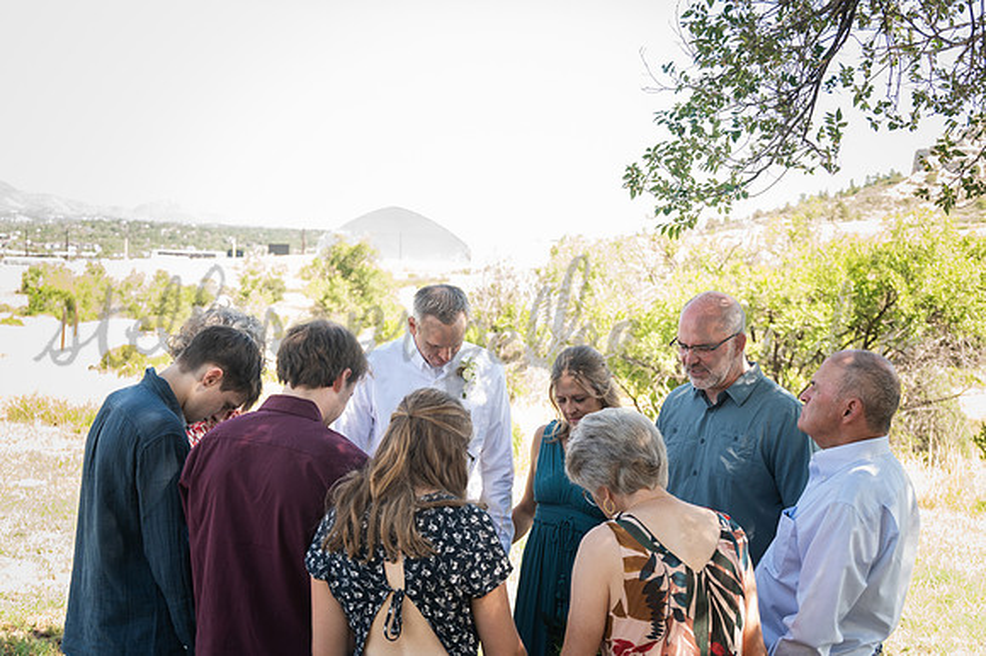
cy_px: 328
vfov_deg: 28.6
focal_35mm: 47
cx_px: 493
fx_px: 1286
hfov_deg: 41.9
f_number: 5.3
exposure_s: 1/500
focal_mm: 47
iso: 1250
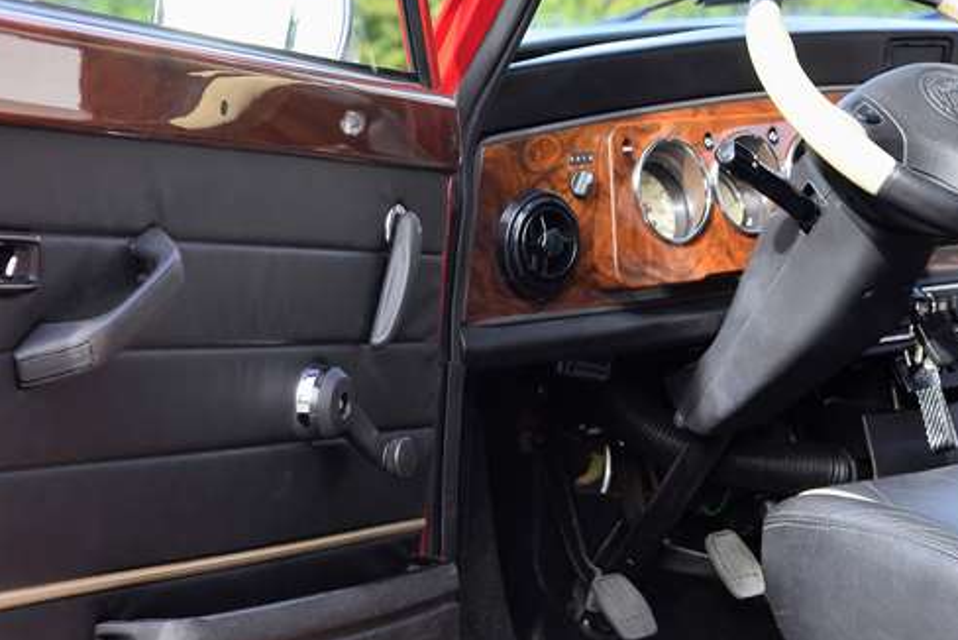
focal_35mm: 102
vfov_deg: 13.4
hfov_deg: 20.0
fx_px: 2716
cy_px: 283
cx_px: 577
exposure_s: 1/125
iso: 320
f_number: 6.3
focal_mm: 52
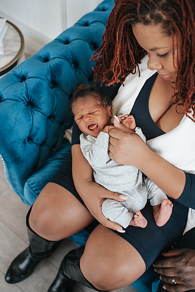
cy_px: 146
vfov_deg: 54.4
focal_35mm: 35
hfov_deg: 37.9
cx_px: 98
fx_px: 284
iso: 500
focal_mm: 35
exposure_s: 1/250
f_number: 3.2
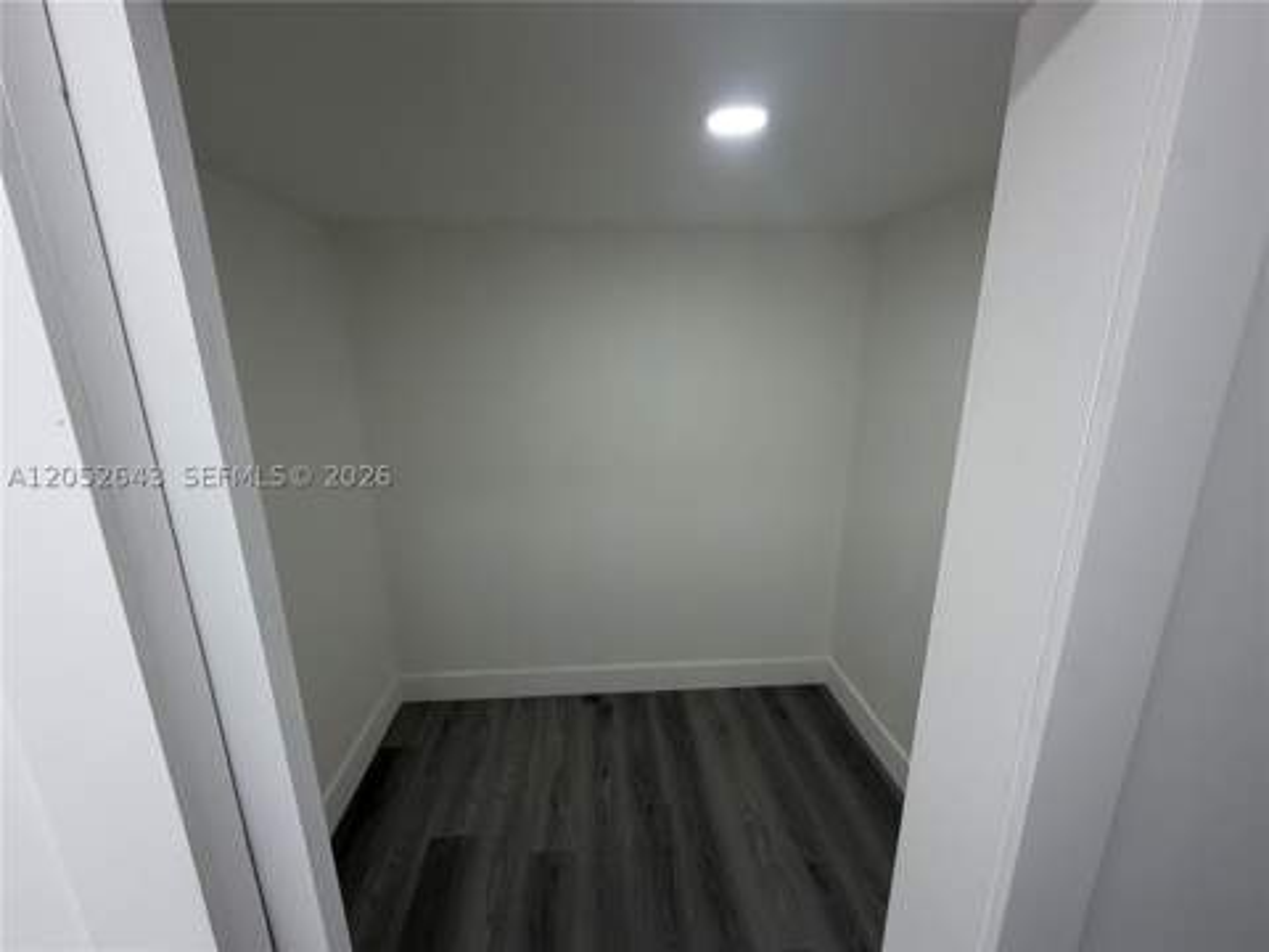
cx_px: 634
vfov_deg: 85.7
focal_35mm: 14
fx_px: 513
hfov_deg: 102.1
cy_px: 476
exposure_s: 1/120
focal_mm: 2.22
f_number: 2.2
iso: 100
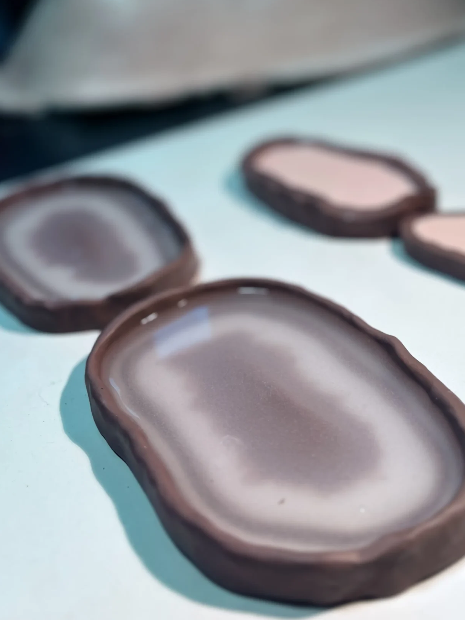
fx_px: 734
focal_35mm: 41
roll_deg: +4.6
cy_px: 194
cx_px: 320
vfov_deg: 44.9
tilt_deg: -24.3
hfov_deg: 34.7
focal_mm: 5.96
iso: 64
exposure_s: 1/100
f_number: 1.6
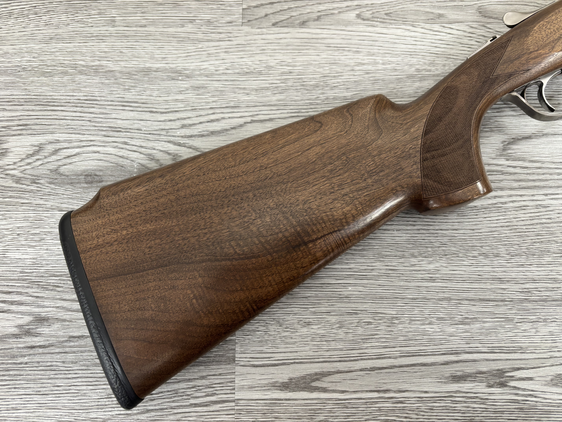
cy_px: 211
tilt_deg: -75.8
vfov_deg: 53.1
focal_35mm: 26
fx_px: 422
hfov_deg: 67.3
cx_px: 281
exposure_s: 1/50
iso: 160
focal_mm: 5.96
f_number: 1.6
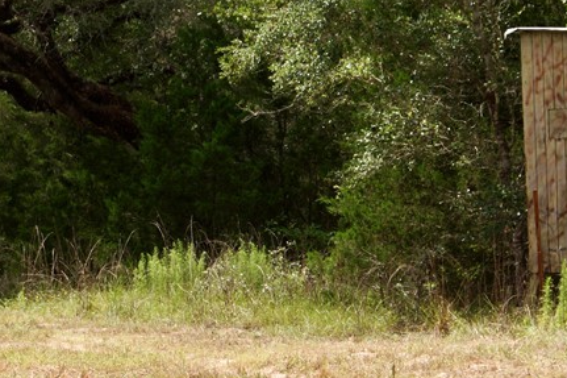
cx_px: 245
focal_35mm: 227
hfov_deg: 9.1
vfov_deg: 6.0
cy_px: 71
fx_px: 3574
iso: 100
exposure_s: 1/100
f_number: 13
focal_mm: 60
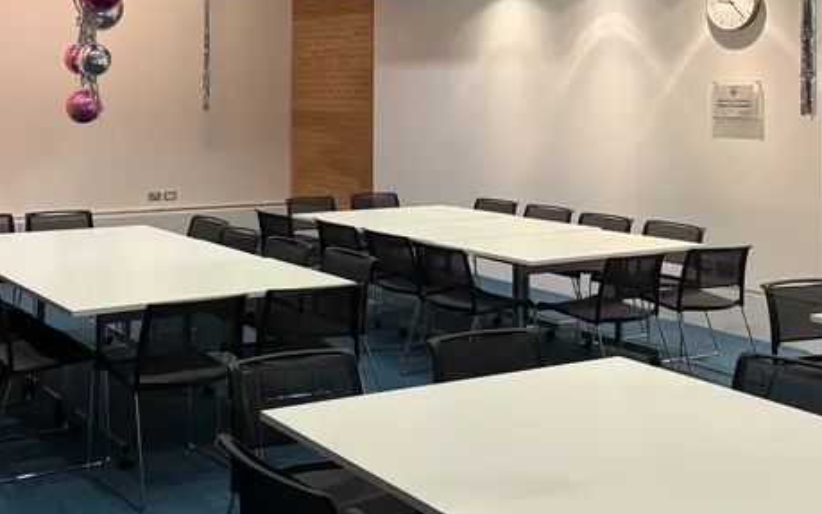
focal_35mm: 48
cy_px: 63
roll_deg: -0.4
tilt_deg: +2.1
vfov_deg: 26.1
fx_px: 1075
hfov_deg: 41.1
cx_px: 254
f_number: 1.6
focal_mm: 5.96
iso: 160
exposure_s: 1/50
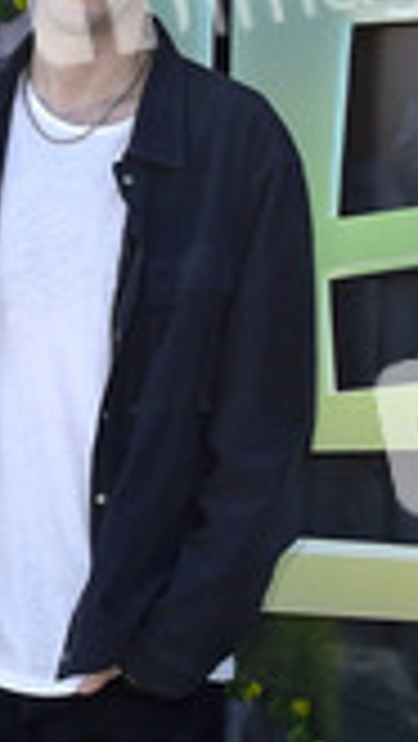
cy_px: 634
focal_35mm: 147
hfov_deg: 8.1
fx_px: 2892
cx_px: -160
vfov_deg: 14.5
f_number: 7.1
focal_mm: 58
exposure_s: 1/200
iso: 125
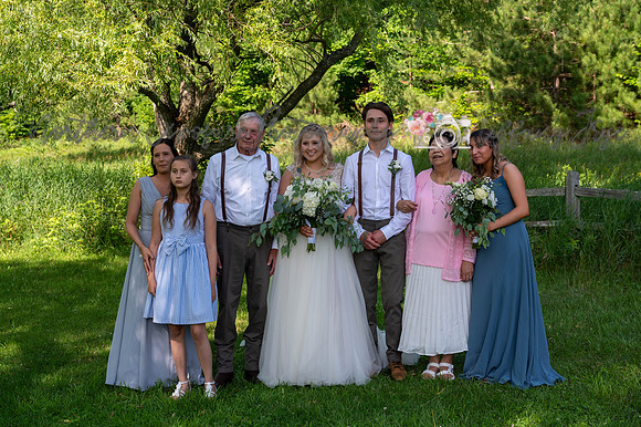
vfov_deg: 25.5
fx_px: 943
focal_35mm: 53
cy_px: 214
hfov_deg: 37.5
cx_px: 320
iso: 200
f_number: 5.6
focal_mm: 53
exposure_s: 1/250
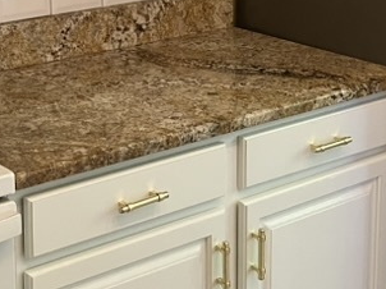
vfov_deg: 15.4
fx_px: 1058
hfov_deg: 20.7
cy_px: 43
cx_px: 173
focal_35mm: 95
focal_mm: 3.99
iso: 125
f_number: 1.8
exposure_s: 1/60
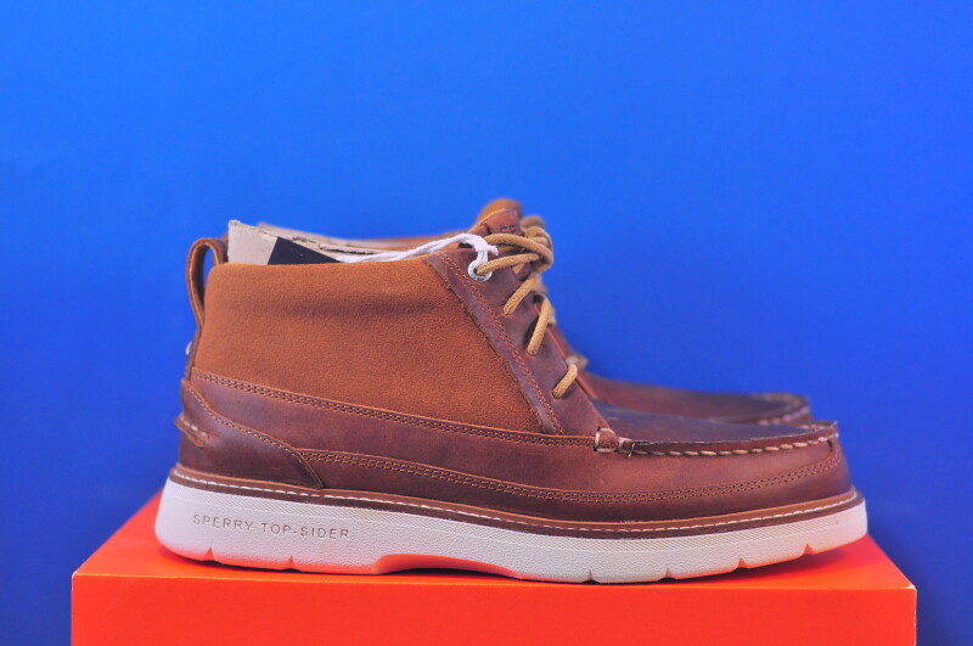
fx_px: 2024
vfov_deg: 18.1
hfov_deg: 27.0
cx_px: 486
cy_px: 323
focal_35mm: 75
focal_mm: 50
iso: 250
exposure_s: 1/320
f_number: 2.5
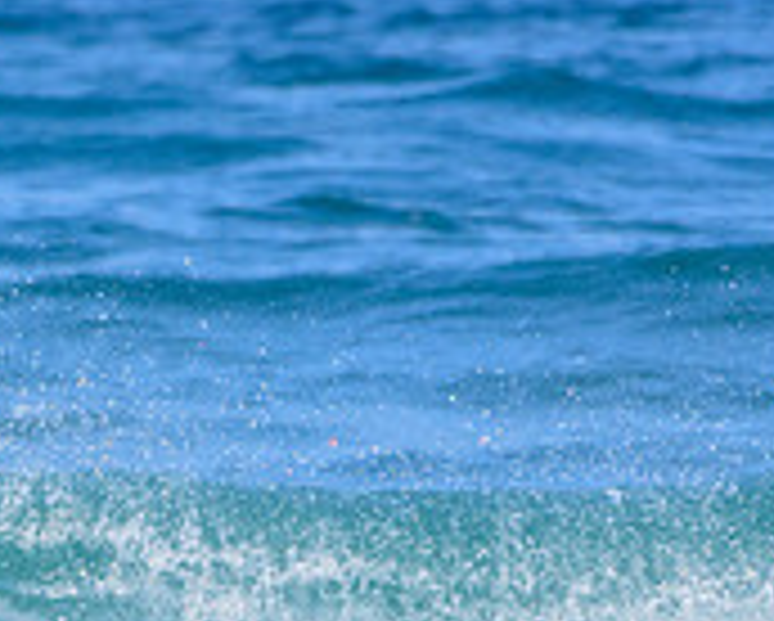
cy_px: 704
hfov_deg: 0.8
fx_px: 54352
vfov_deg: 0.7
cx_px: -274
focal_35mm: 2370
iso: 360
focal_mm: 500
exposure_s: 1/2000
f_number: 5.6
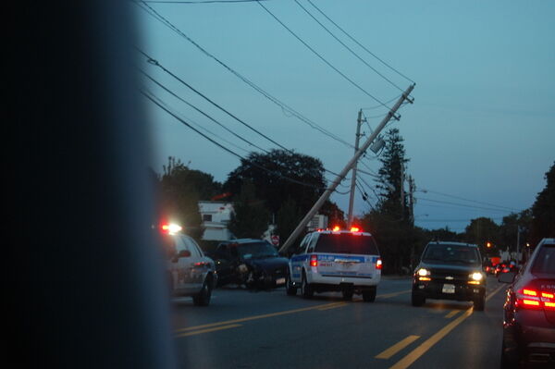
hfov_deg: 26.0
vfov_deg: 17.5
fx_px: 1201
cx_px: 278
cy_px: 184
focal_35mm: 78
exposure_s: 1/60
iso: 400
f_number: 5.6
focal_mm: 52
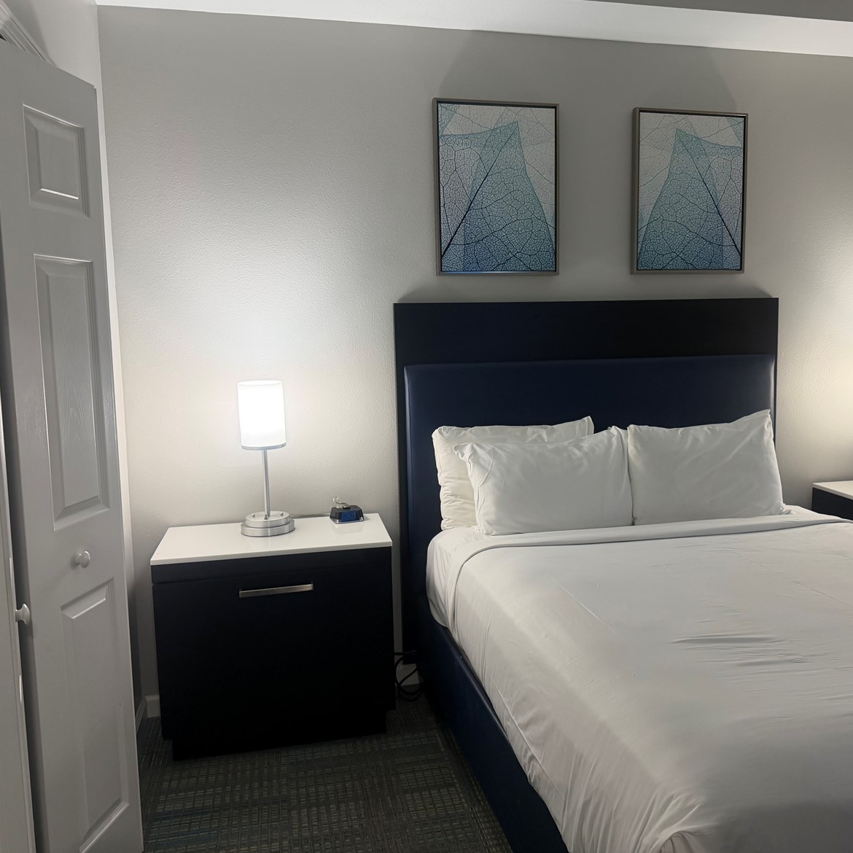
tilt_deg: -6.8
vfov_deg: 55.6
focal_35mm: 29
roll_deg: +2.0
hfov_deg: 55.5
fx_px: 808
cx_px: 478
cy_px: 418
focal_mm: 6.76
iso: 160
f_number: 1.78
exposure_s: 1/60
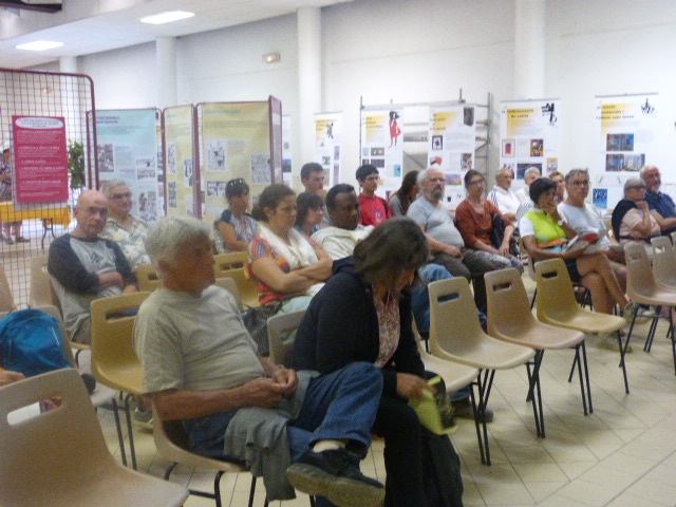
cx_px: 338
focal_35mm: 38
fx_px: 742
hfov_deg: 49.0
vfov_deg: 37.7
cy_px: 254
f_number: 3.1
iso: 800
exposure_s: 1/30
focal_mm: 6.8
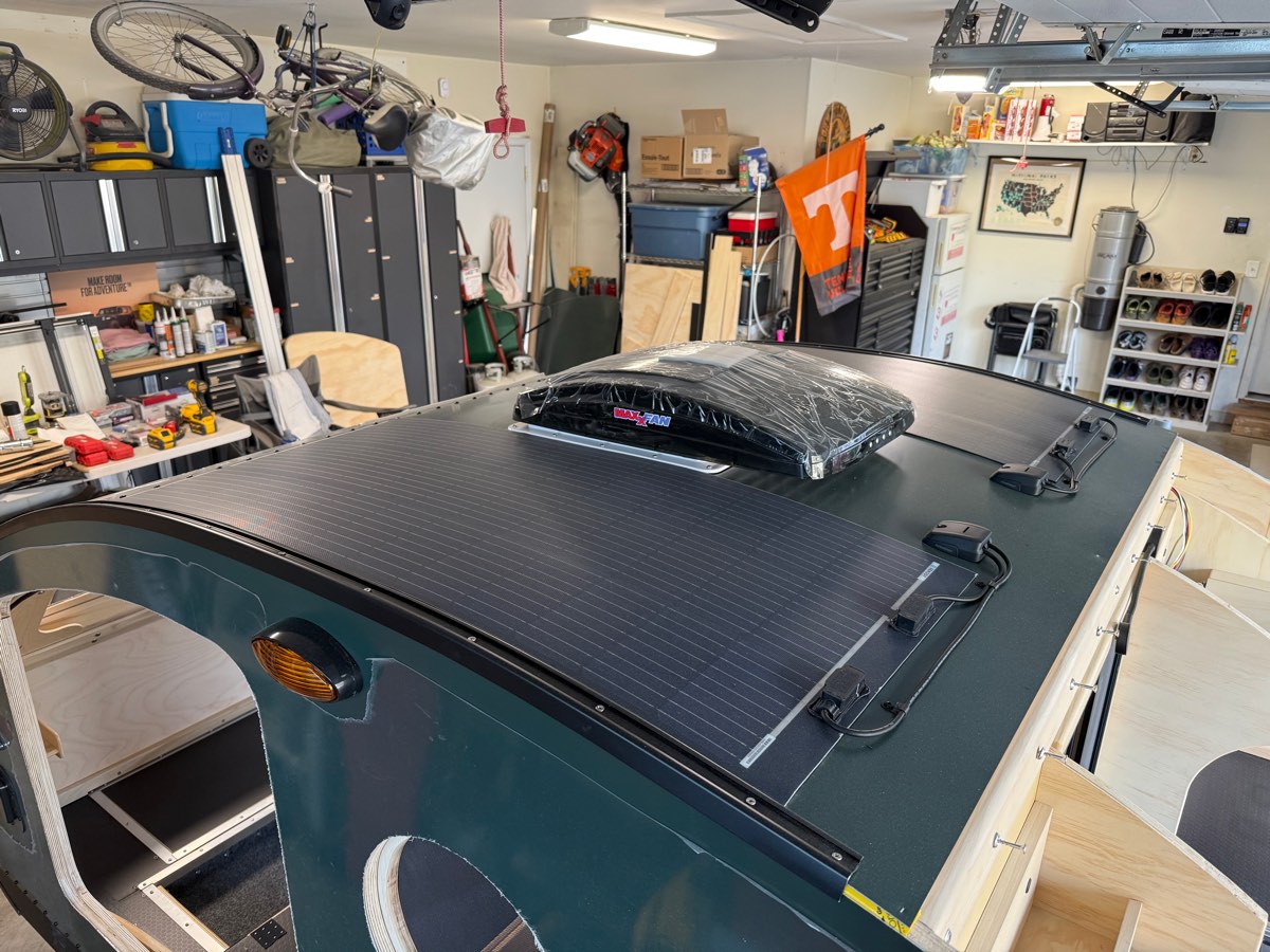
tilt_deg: -21.0
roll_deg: -0.4
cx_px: 635
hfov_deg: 71.6
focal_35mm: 24
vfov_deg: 56.8
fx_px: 881
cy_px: 476
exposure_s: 1/60
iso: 125
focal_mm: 6.76
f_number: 1.78
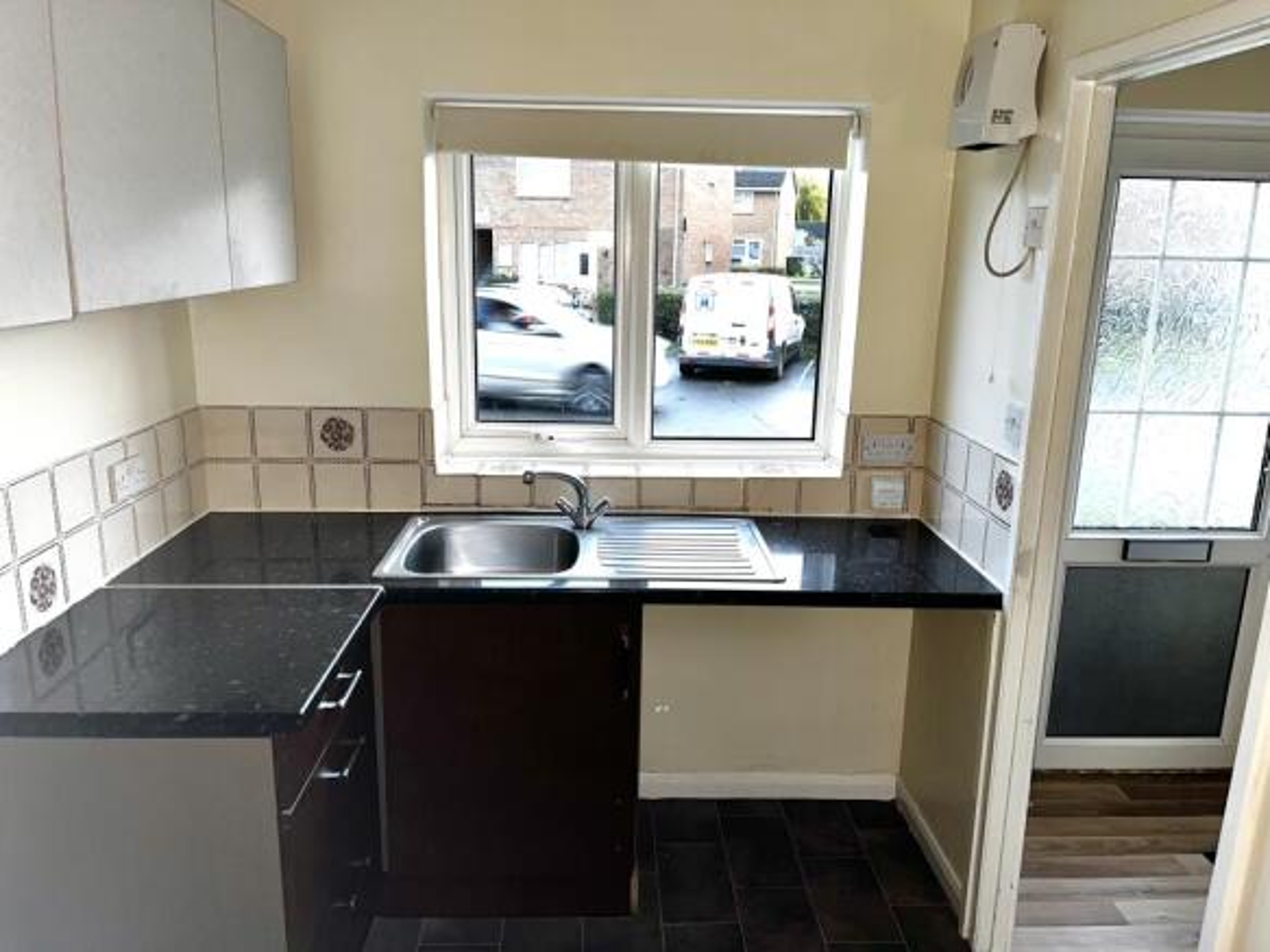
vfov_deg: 53.0
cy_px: 476
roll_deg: -1.2
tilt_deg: -14.4
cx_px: 635
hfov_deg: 67.3
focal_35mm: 26
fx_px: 954
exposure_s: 1/15
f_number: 1.6
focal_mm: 5.1
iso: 64
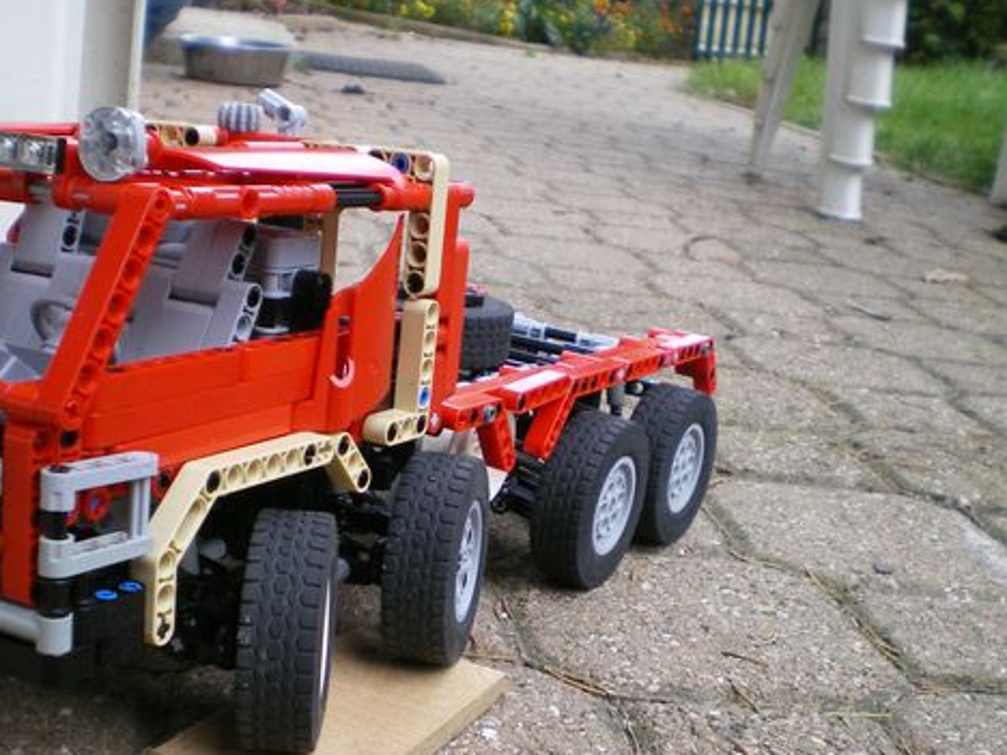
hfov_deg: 36.7
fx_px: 1513
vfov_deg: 28.0
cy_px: 437
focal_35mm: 52
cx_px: 407
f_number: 3.1
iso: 64
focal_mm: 6.3
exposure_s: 1/80
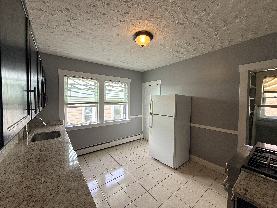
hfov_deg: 102.1
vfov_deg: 85.7
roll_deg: -0.7
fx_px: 112
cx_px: 138
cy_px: 104
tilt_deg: -1.6
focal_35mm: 14
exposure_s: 1/120
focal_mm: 2.22
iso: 64
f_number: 2.2
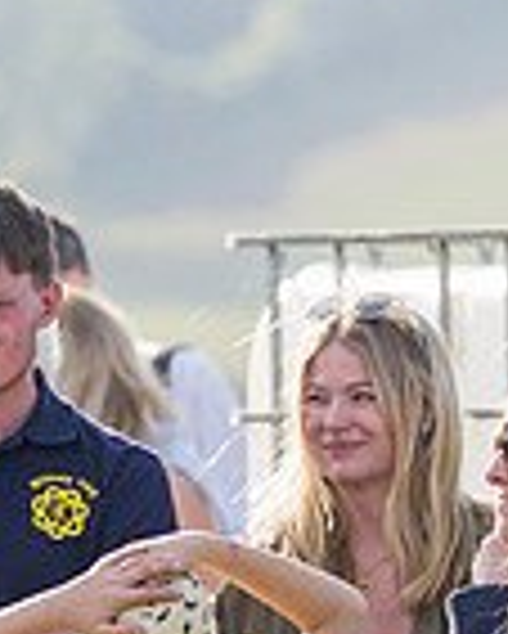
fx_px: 16183
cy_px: 1093
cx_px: 257
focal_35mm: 862
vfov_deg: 2.2
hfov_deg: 1.8
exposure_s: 1/5000
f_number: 4
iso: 800
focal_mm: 145
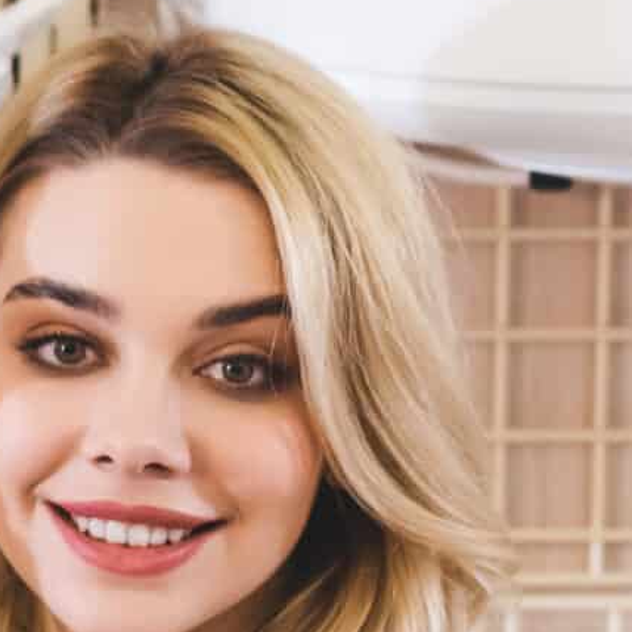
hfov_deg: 6.5
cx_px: -989
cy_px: 553
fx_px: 5247
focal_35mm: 254
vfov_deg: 6.9
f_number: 3.5
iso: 500
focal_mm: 50
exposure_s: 1/200
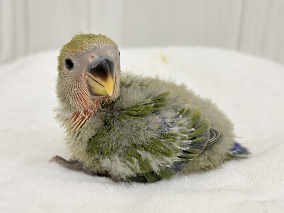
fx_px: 427
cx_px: 142
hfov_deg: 36.8
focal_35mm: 52
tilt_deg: -15.6
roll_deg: -1.1
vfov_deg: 28.0
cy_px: 106
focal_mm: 5.96
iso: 125
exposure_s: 1/33
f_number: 1.6
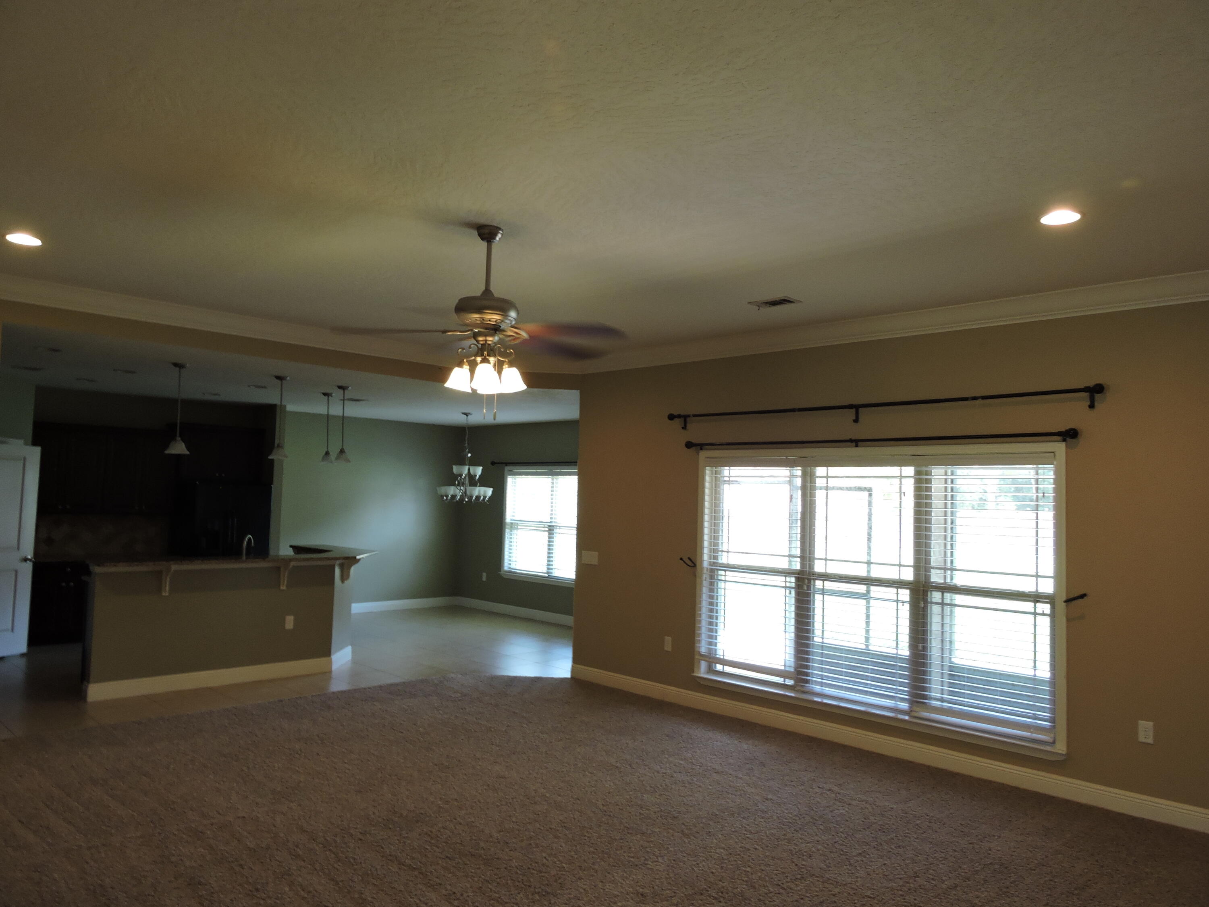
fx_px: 838
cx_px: 604
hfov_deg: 71.6
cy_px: 454
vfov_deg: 56.8
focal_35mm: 24
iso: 180
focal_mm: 4.3
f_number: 3.3
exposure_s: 1/30
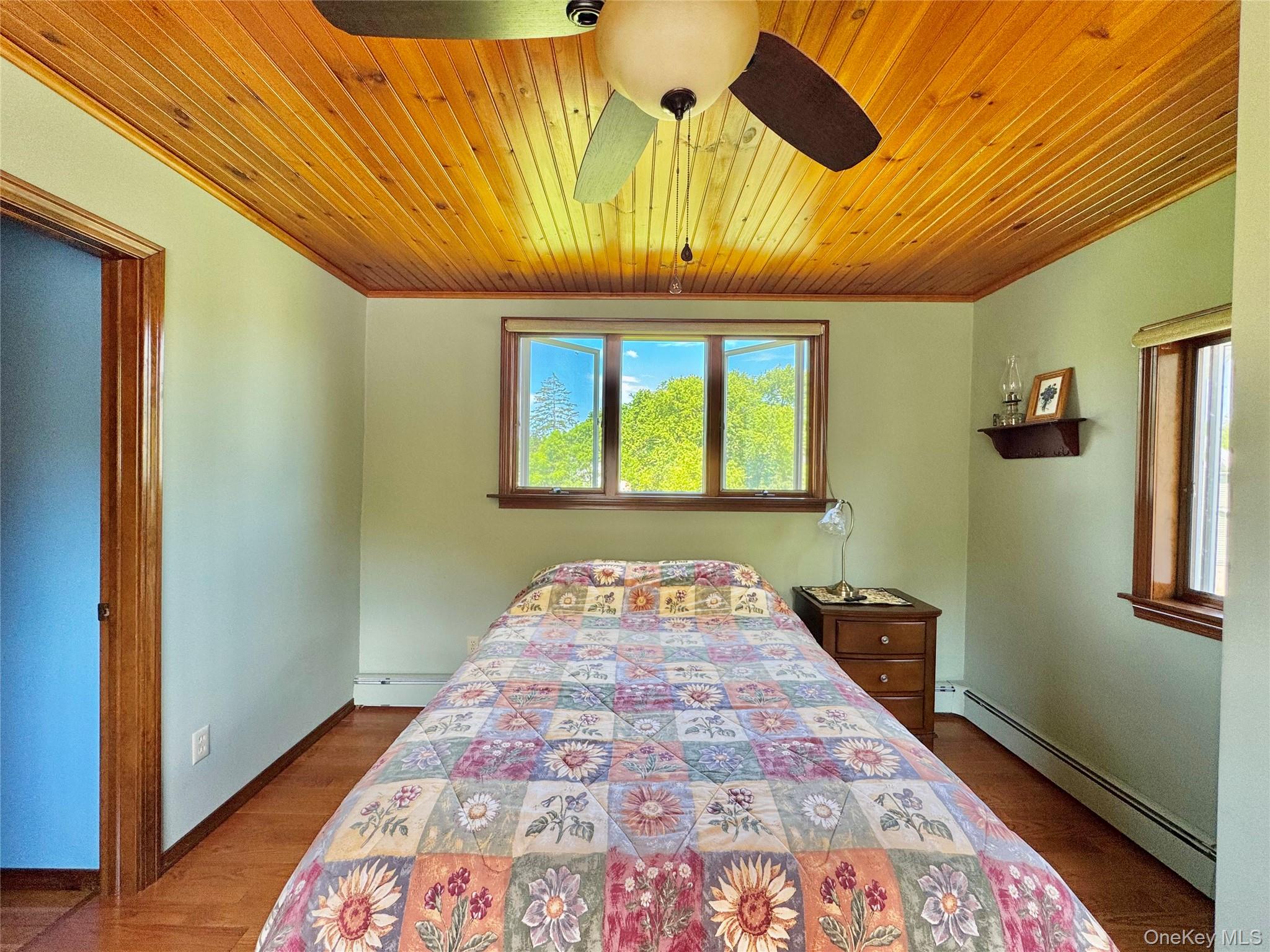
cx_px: 635
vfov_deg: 85.7
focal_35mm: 14
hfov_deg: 102.1
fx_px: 514
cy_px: 476
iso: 80
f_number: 2.2
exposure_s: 1/99
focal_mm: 2.22
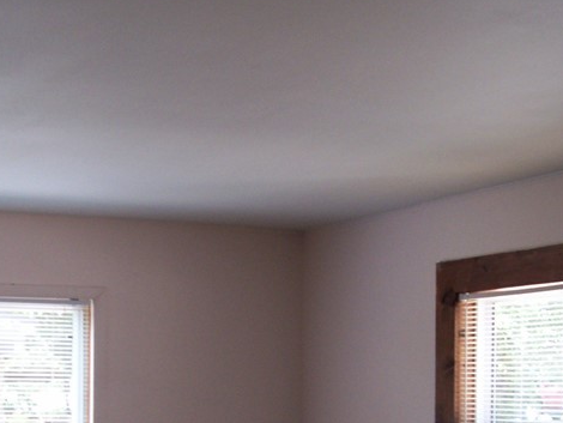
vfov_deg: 19.4
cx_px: 235
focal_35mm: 74
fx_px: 1204
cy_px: 406
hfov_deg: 26.3
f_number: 2.7
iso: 80
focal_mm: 5.6
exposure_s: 1/67.9
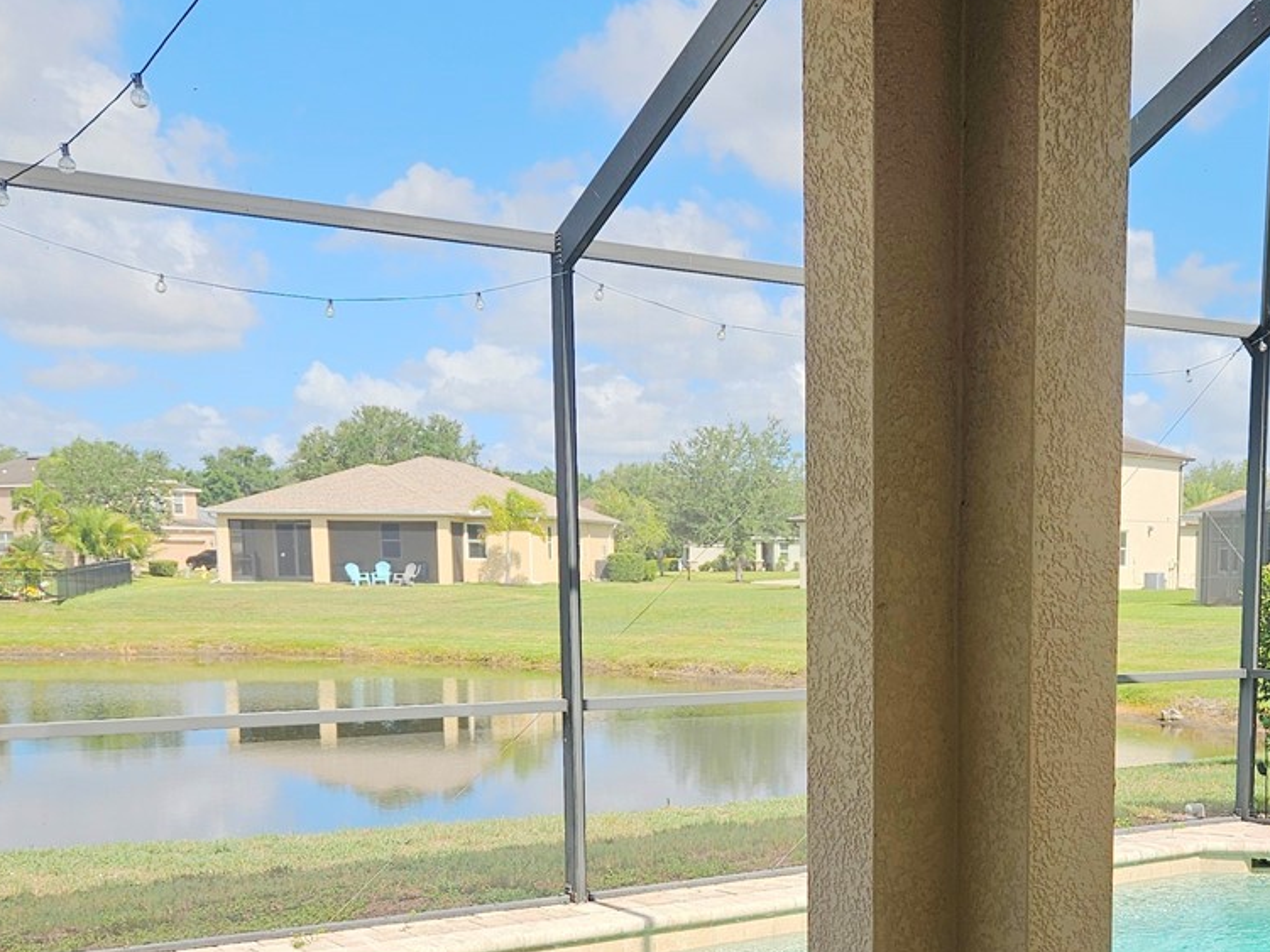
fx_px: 1797
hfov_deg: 38.2
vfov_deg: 29.0
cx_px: 915
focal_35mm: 49
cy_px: 771
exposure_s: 1/907
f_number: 1.8
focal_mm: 5.4
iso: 25
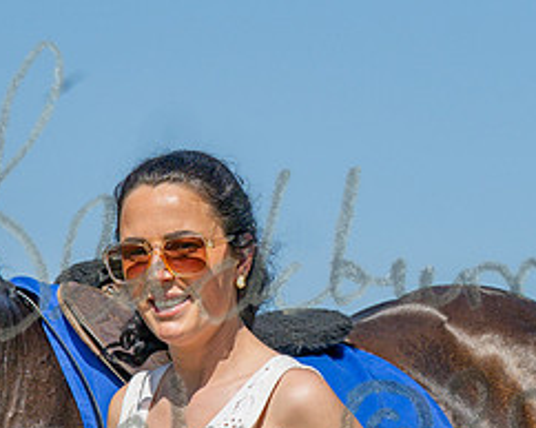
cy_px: 195
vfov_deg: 5.3
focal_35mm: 291
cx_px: 187
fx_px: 4611
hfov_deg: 6.7
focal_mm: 74
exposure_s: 1/2500
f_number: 4.5
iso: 200
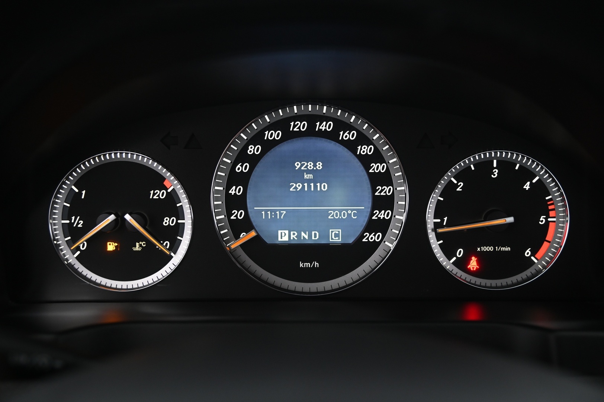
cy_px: 201
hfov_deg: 44.5
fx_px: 738
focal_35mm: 44
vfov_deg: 30.5
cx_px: 302
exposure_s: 1/20
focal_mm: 44
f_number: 4
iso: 2000
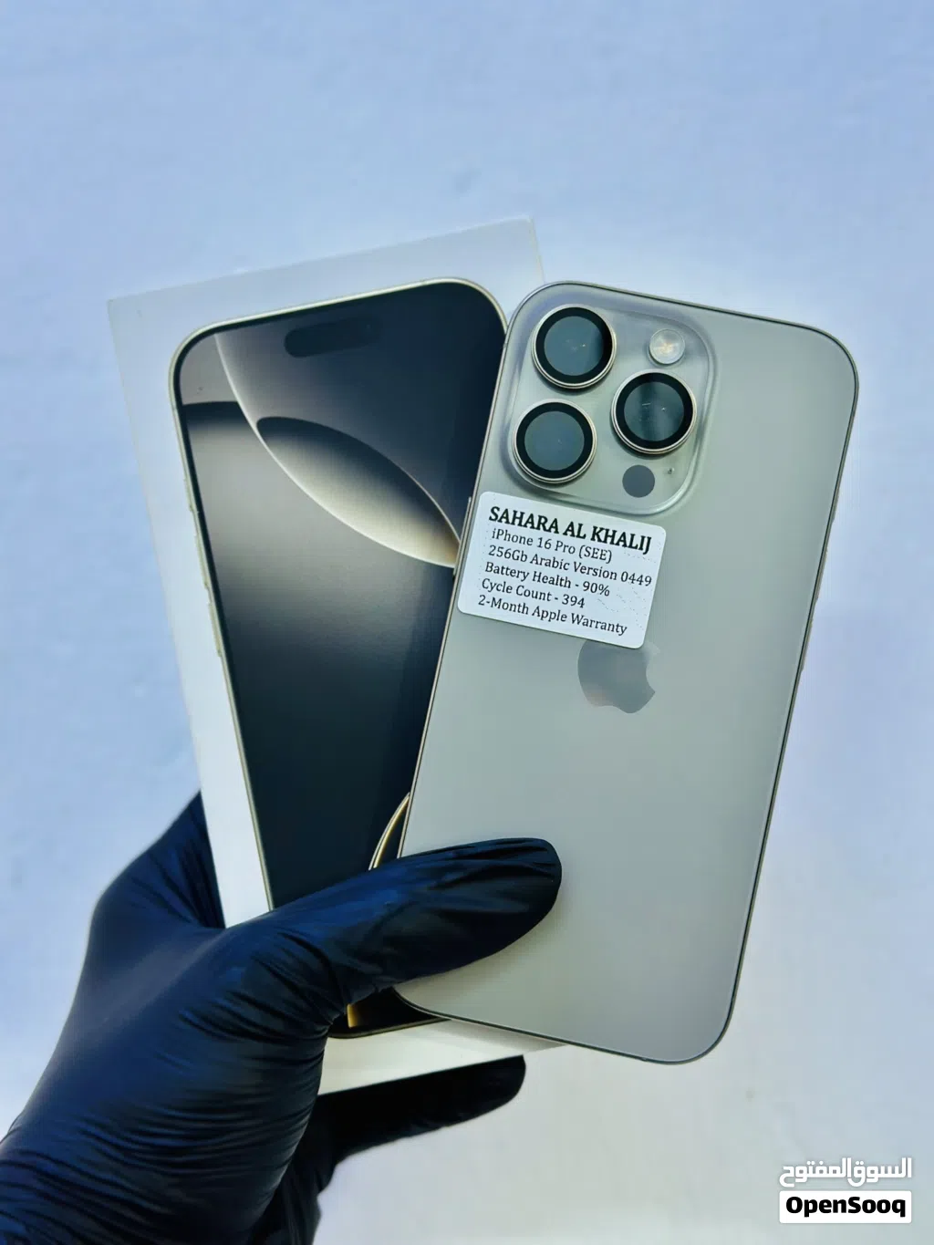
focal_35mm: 48
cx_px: 467
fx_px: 1727
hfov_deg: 30.3
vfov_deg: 39.7
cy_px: 622
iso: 160
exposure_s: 1/100
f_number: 1.78
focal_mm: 6.86
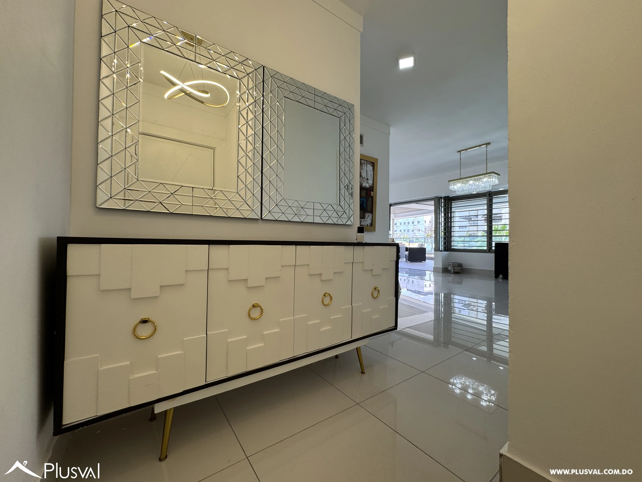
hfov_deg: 102.1
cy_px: 241
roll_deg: +0.3
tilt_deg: +0.0
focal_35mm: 14
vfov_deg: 85.7
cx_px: 321
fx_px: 260
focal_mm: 2.22
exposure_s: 1/120
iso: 64
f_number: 2.2
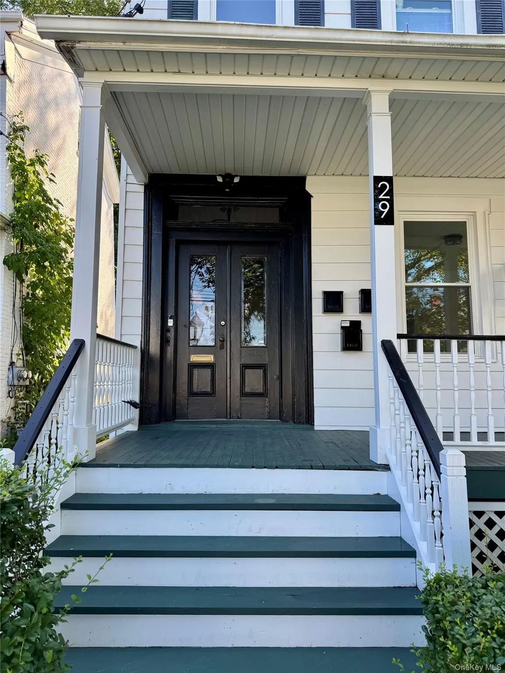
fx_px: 467
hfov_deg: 56.8
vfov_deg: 71.6
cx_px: 252
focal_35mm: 24
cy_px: 336
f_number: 1.78
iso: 80
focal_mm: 6.76
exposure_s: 1/567
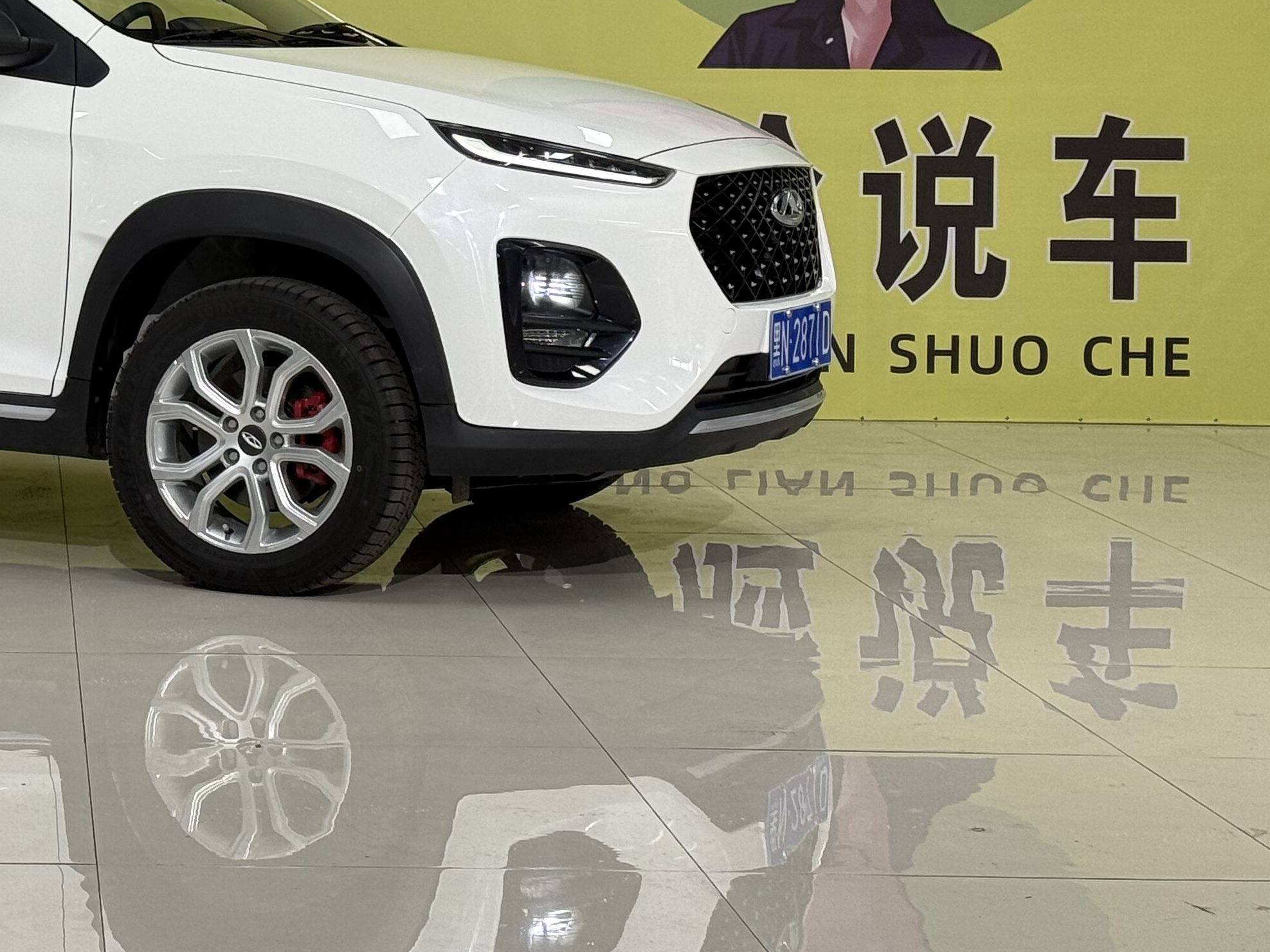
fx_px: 3595
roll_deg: -0.4
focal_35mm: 98
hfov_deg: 19.5
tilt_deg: -1.1
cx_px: 30
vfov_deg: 14.9
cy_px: 100
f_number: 1.78
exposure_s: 1/100
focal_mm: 6.76
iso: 80
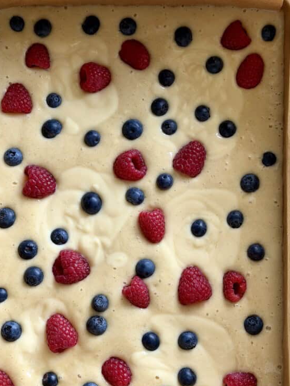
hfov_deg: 23.3
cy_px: 219
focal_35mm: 63
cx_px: 146
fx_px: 704
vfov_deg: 30.7
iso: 100
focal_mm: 6.8
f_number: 1.8
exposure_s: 1/60
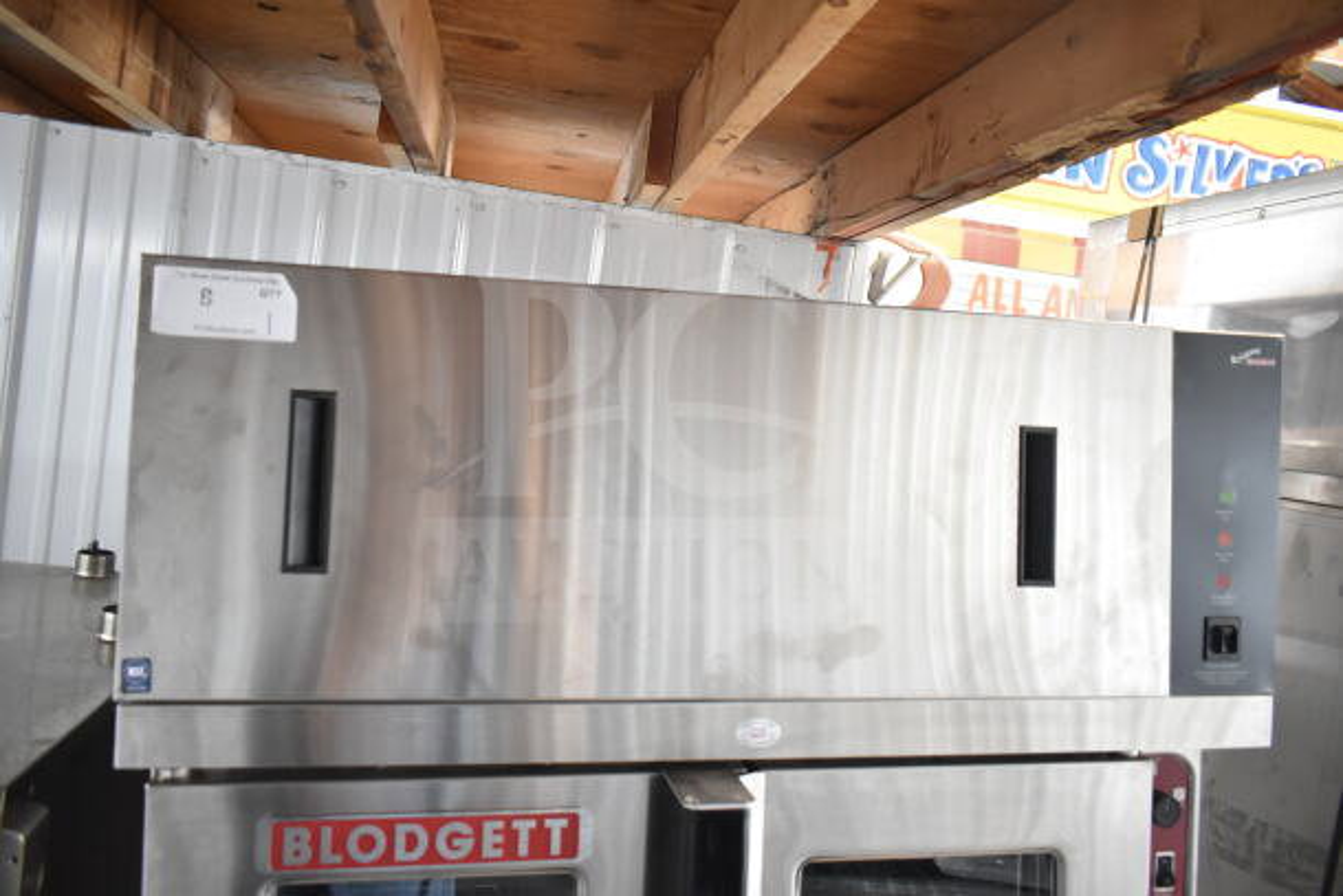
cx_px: 672
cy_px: 448
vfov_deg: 48.0
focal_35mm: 27
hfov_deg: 67.4
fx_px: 1007
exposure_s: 1/50
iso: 1600
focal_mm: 18
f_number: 3.5
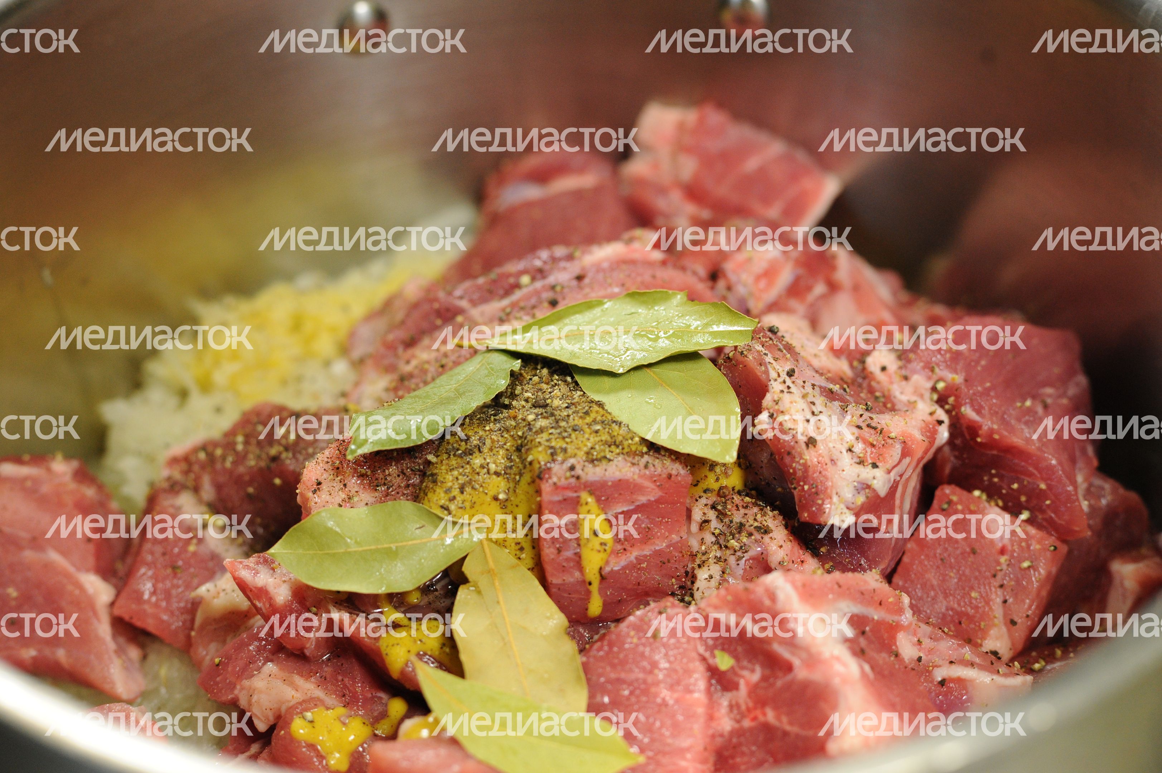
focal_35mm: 50
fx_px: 1613
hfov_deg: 39.6
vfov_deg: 27.0
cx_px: 581
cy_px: 386
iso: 2000
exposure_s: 1/500
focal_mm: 50
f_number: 5.6
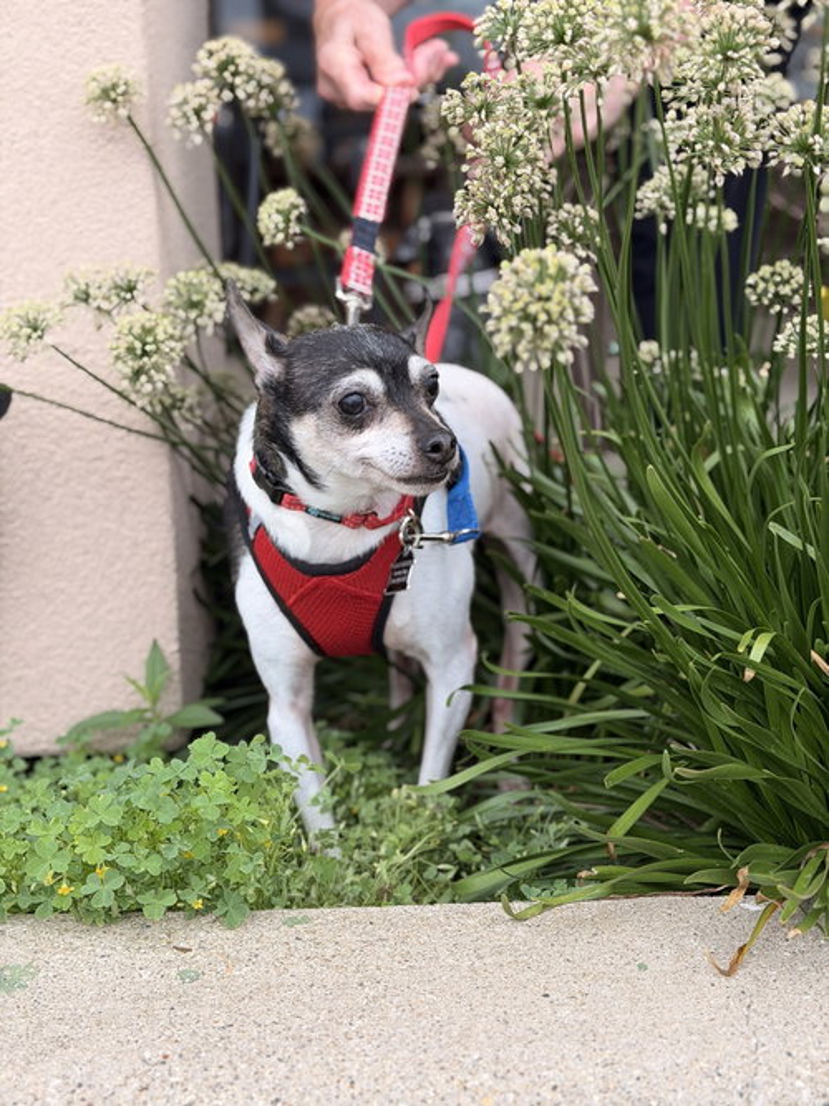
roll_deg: +0.1
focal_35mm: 48
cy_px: 553
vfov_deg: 39.7
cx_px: 414
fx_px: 1533
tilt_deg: -14.6
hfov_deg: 30.3
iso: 64
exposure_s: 1/578
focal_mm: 6.76
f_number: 1.78
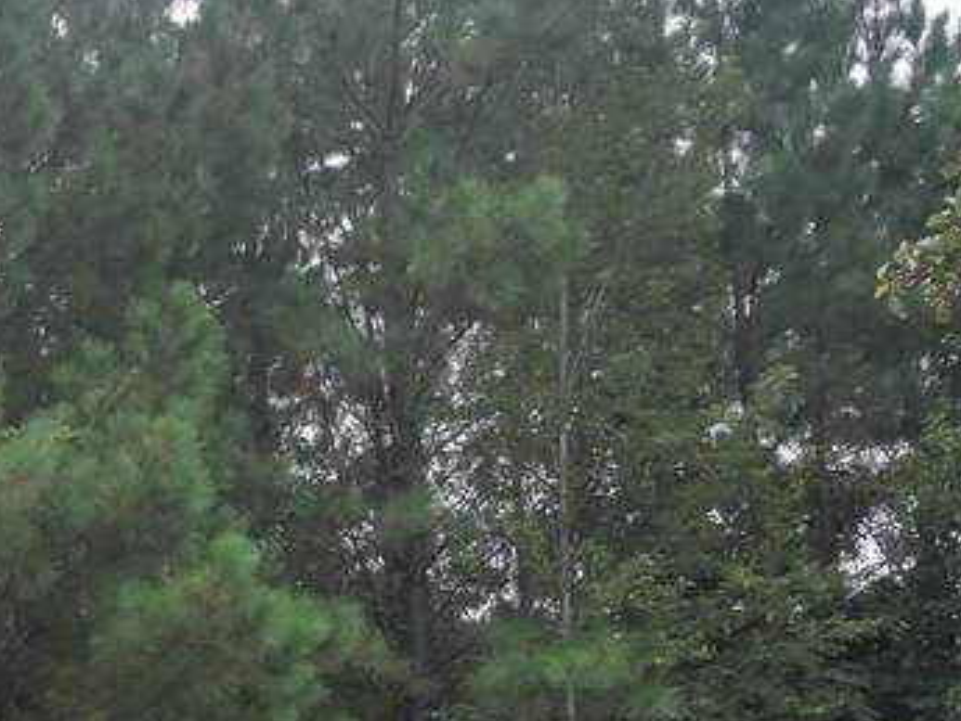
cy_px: 663
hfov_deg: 17.9
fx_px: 2472
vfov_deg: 16.4
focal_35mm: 89
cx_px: -730
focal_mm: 12
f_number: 5
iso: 400
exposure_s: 1/800
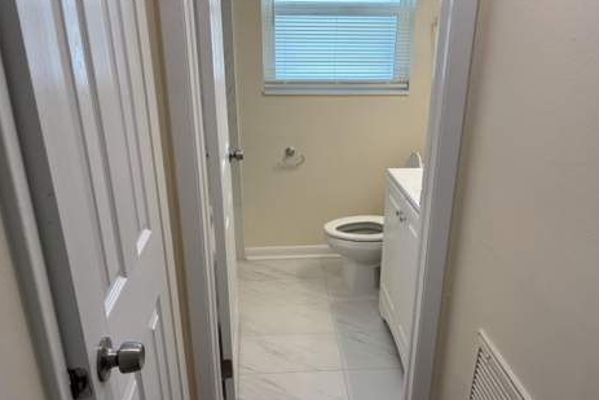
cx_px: 307
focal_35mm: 28
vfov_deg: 46.4
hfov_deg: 65.4
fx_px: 466
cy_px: 213
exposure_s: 1/141
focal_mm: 5.96
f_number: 1.6
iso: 40
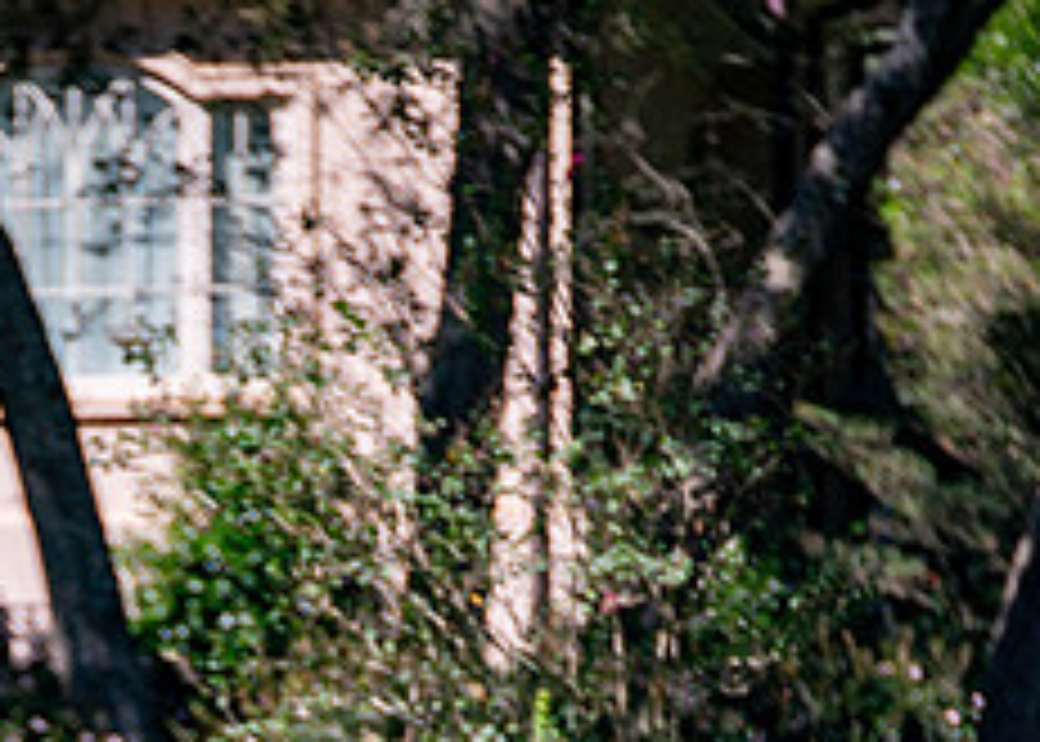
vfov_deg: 2.2
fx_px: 19347
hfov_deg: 3.1
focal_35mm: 655
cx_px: 58
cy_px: 1049
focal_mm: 200
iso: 100
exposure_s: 1/2500
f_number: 2.8
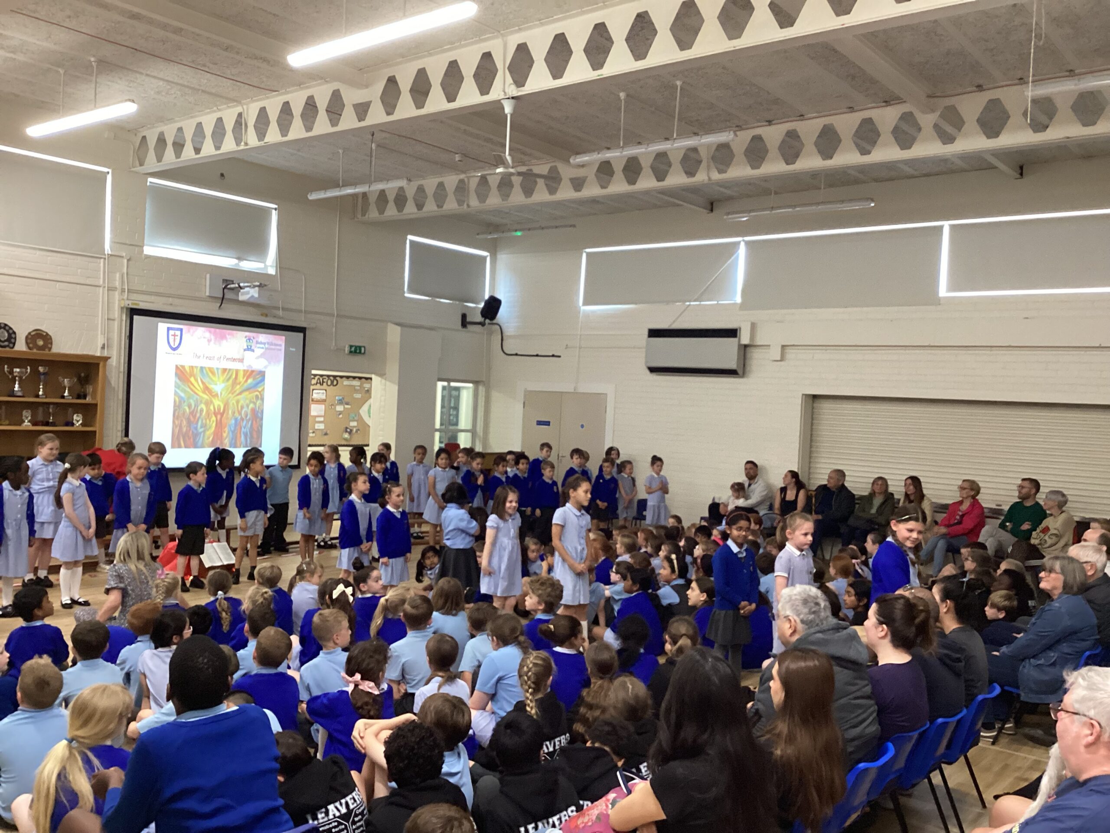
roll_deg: -2.4
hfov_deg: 58.4
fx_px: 994
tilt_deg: -2.1
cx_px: 555
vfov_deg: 45.4
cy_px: 416
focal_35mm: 31
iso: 250
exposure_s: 1/50
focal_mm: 3.3
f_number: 2.4
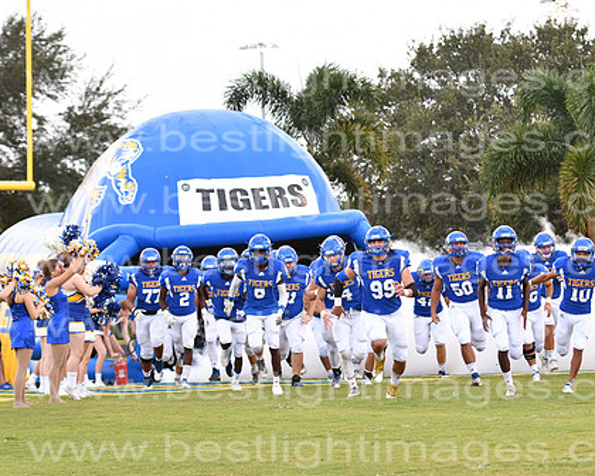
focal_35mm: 185
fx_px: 3252
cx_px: 350
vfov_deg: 8.4
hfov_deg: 10.5
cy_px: 234
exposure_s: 1/640
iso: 800
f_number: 3.2
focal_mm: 95
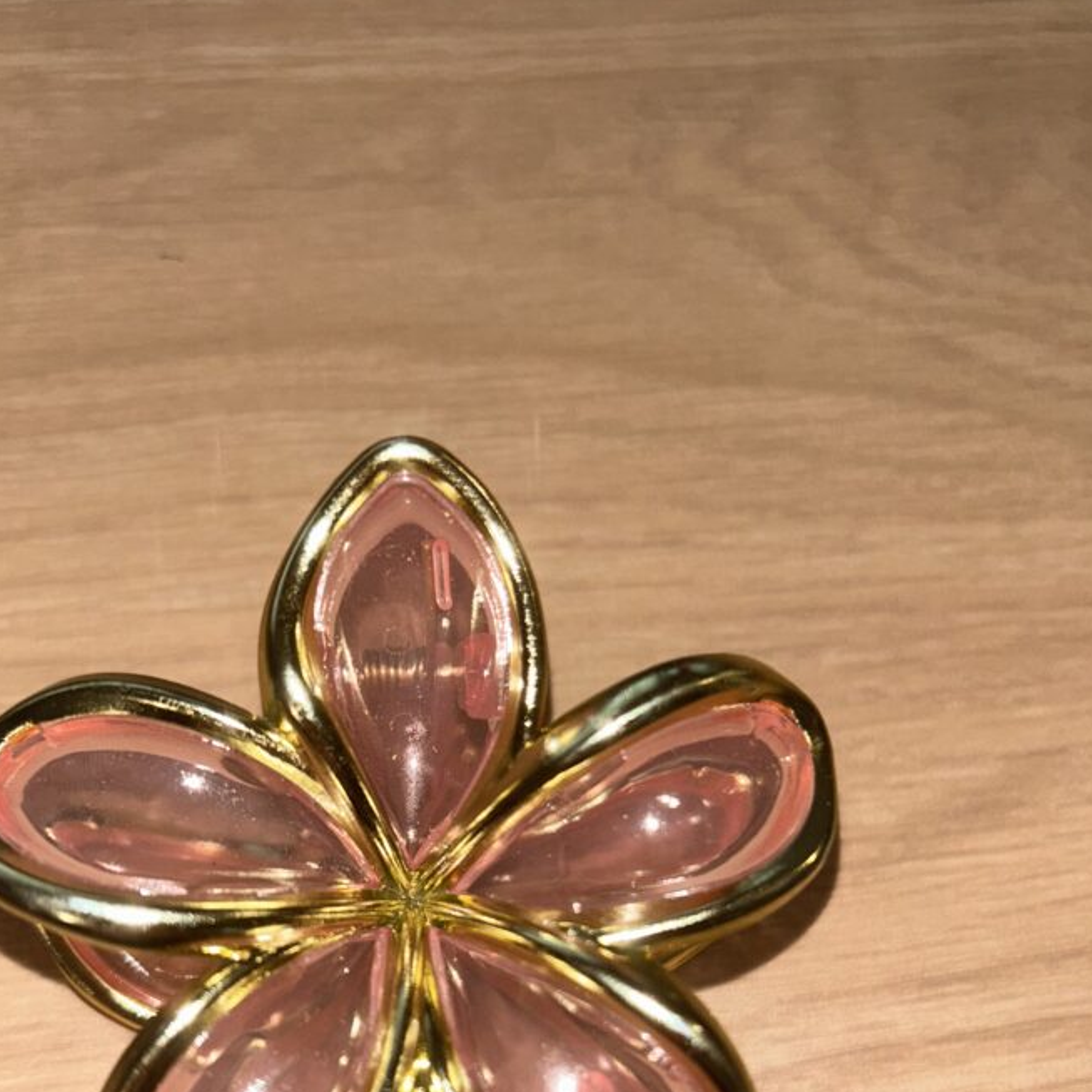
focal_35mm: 36
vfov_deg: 44.3
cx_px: 471
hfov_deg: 45.9
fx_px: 1285
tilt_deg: -69.4
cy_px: 835
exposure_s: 1/74
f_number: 1.5
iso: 40
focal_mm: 5.7
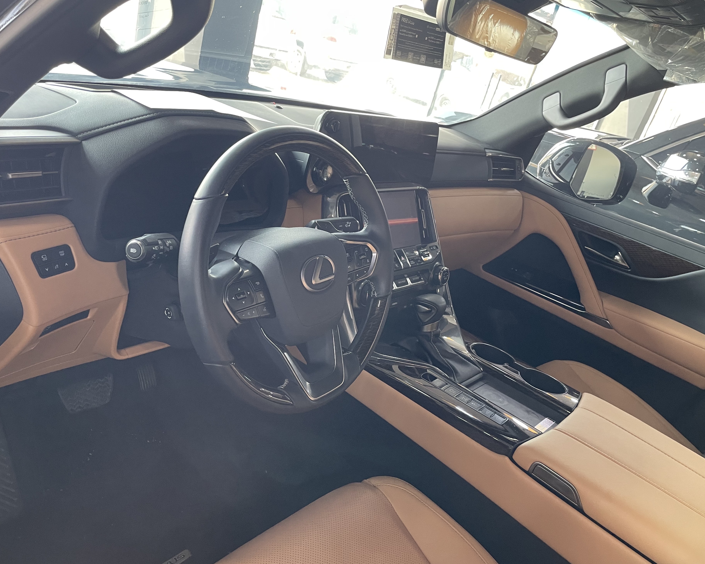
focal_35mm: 28
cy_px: 276
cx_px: 337
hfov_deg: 62.2
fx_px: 584
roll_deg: -16.3
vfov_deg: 51.5
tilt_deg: -22.1
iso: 125
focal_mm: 4.2
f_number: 1.6
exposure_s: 1/76
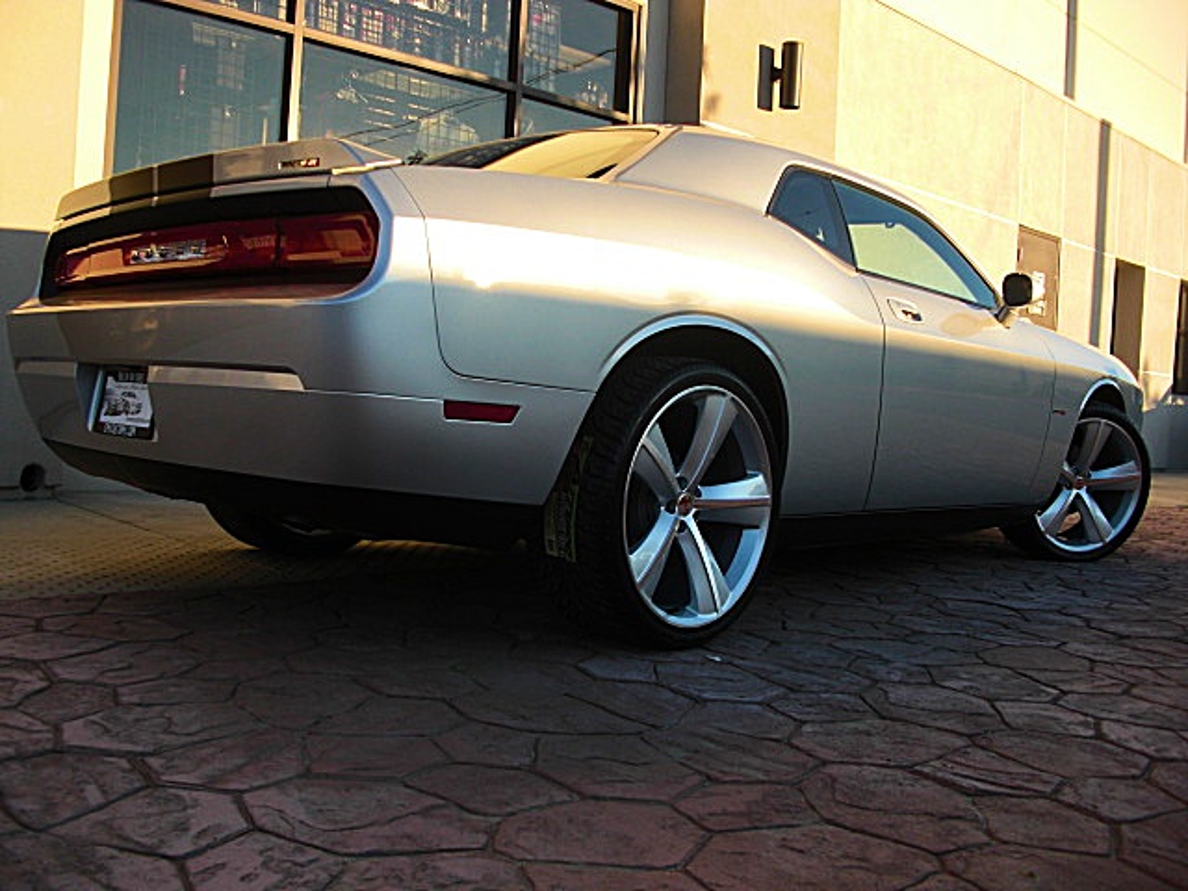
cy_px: 446
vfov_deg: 39.7
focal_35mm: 36
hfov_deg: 51.4
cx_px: 594
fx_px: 1235
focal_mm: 6.3
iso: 50
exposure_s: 1/320
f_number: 2.8
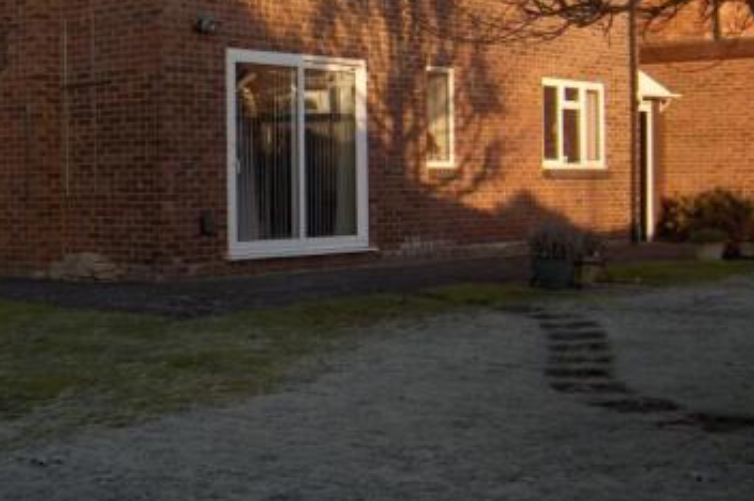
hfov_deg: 29.5
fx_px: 1402
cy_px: 196
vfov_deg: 20.2
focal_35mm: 67
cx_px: 167
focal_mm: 8
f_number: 2.8
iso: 100
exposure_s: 1/578
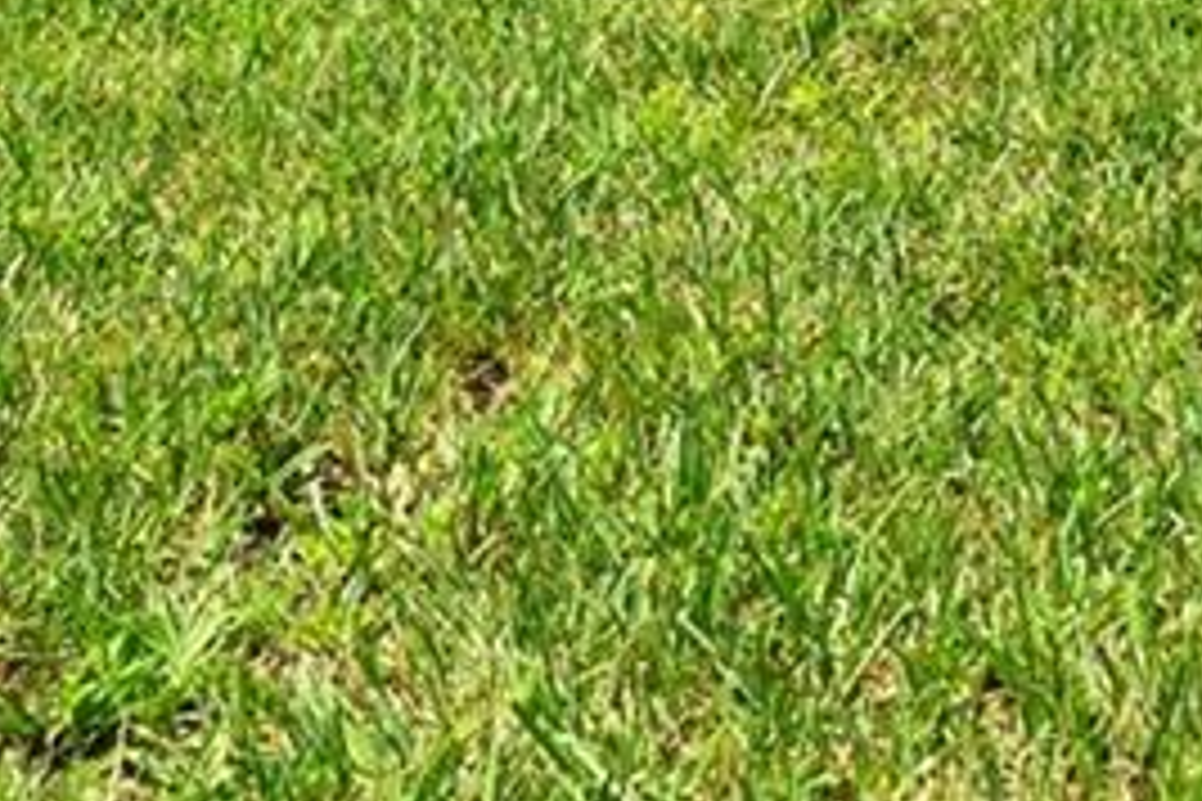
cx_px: 855
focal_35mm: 96
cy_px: -1044
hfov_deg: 21.1
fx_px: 3205
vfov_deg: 11.9
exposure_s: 1/320
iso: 400
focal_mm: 16
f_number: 8
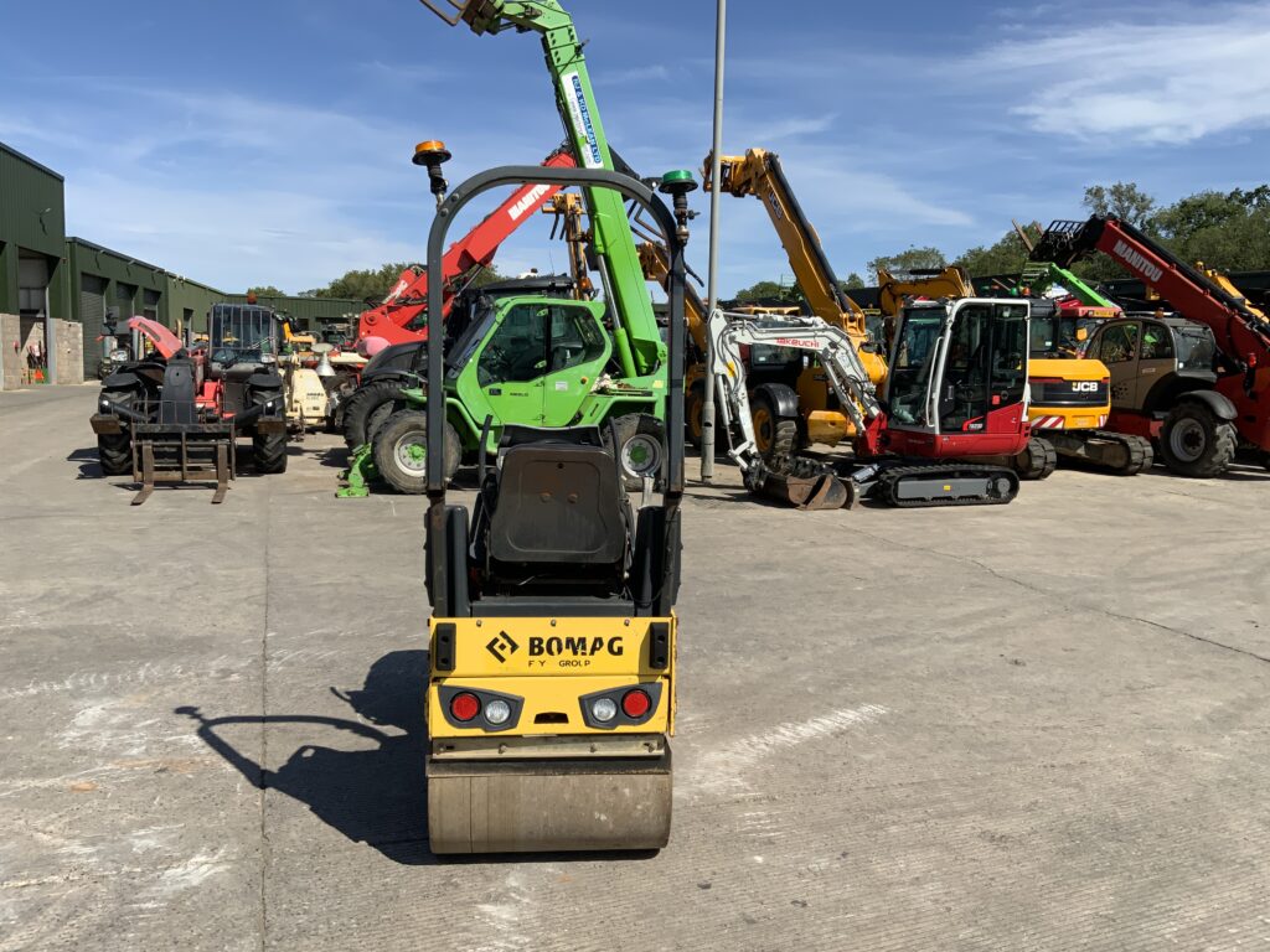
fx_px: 1064
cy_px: 476
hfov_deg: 61.7
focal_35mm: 29
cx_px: 635
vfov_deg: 48.2
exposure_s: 1/2538
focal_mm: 3
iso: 20
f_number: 1.8
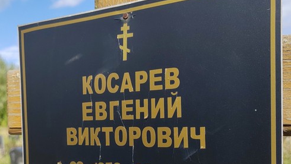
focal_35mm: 48
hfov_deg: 42.6
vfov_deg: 24.3
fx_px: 370
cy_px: 144
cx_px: 113
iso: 100
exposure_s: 1/1500
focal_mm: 5.52
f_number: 1.9
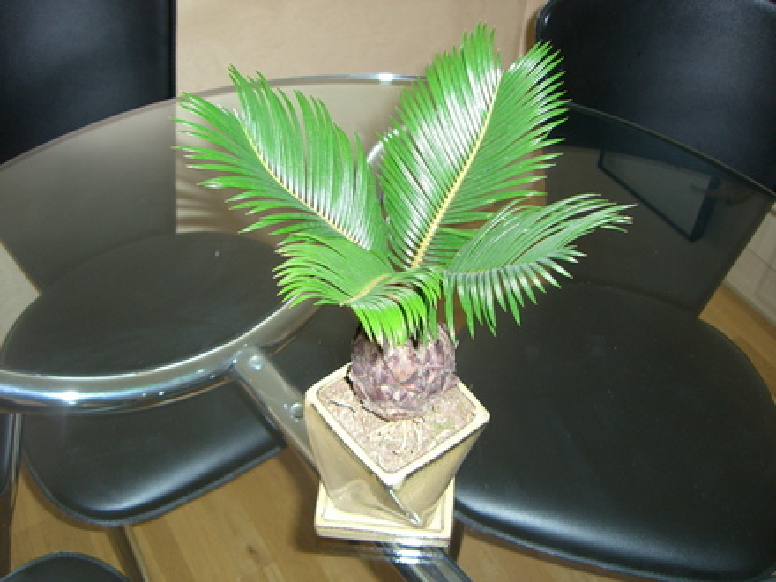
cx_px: 388
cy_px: 291
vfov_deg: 37.7
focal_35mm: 38
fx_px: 852
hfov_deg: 49.0
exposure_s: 1/60
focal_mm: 6.2
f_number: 2.7
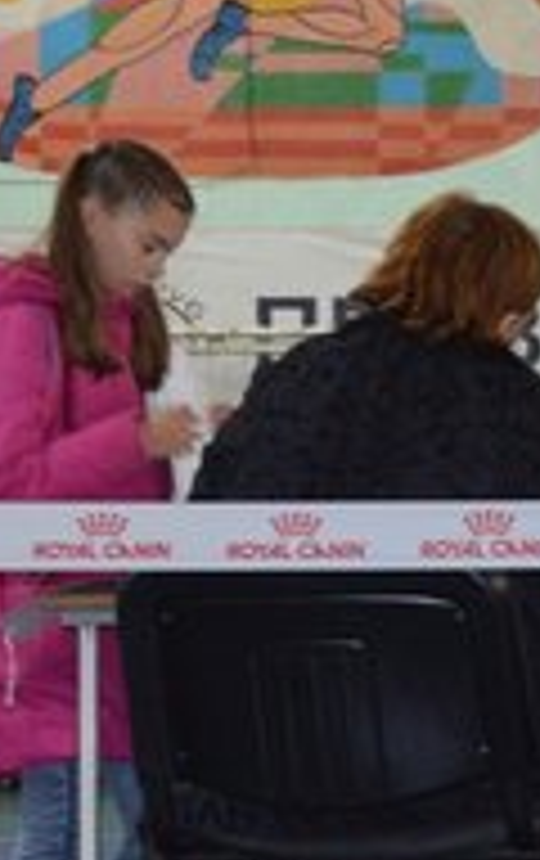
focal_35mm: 166
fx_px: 3894
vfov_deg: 12.6
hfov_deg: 7.4
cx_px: 1282
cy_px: 581
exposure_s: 1/60
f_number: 4.2
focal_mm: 26
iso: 1400
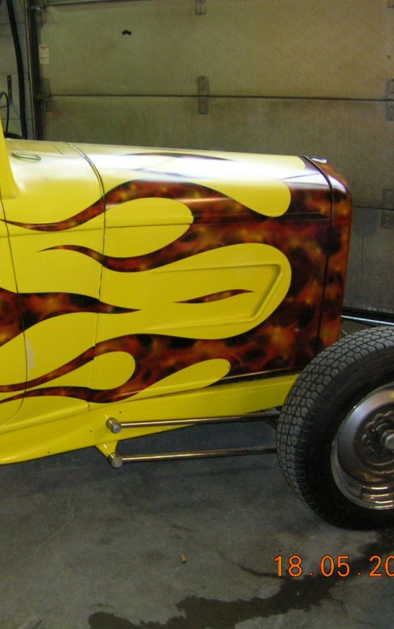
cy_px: 312
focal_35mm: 49
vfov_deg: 41.0
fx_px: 841
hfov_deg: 25.7
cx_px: 60
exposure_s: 1/30.1
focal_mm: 5.7
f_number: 2.9
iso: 183
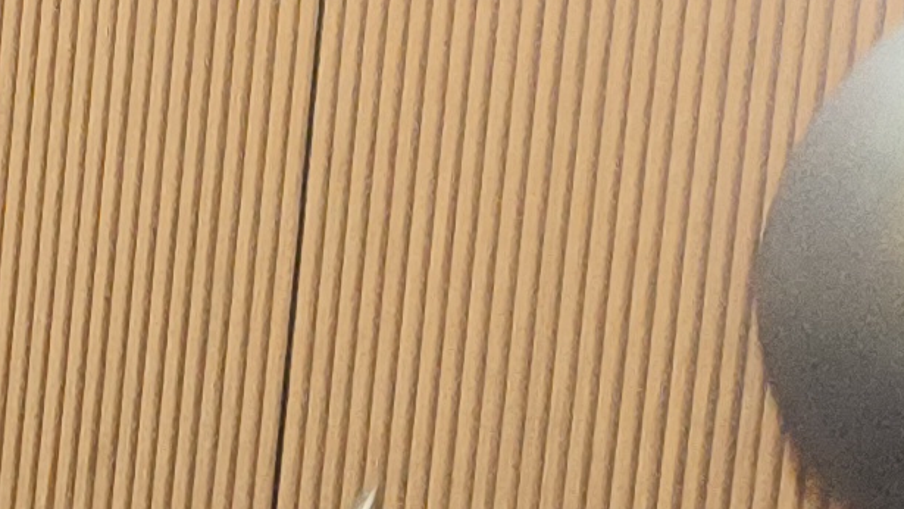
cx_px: -1063
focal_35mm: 167
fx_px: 4003
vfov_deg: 6.1
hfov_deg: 11.3
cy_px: 2040
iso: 438
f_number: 1.88
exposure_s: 1/33.3
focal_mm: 5.56
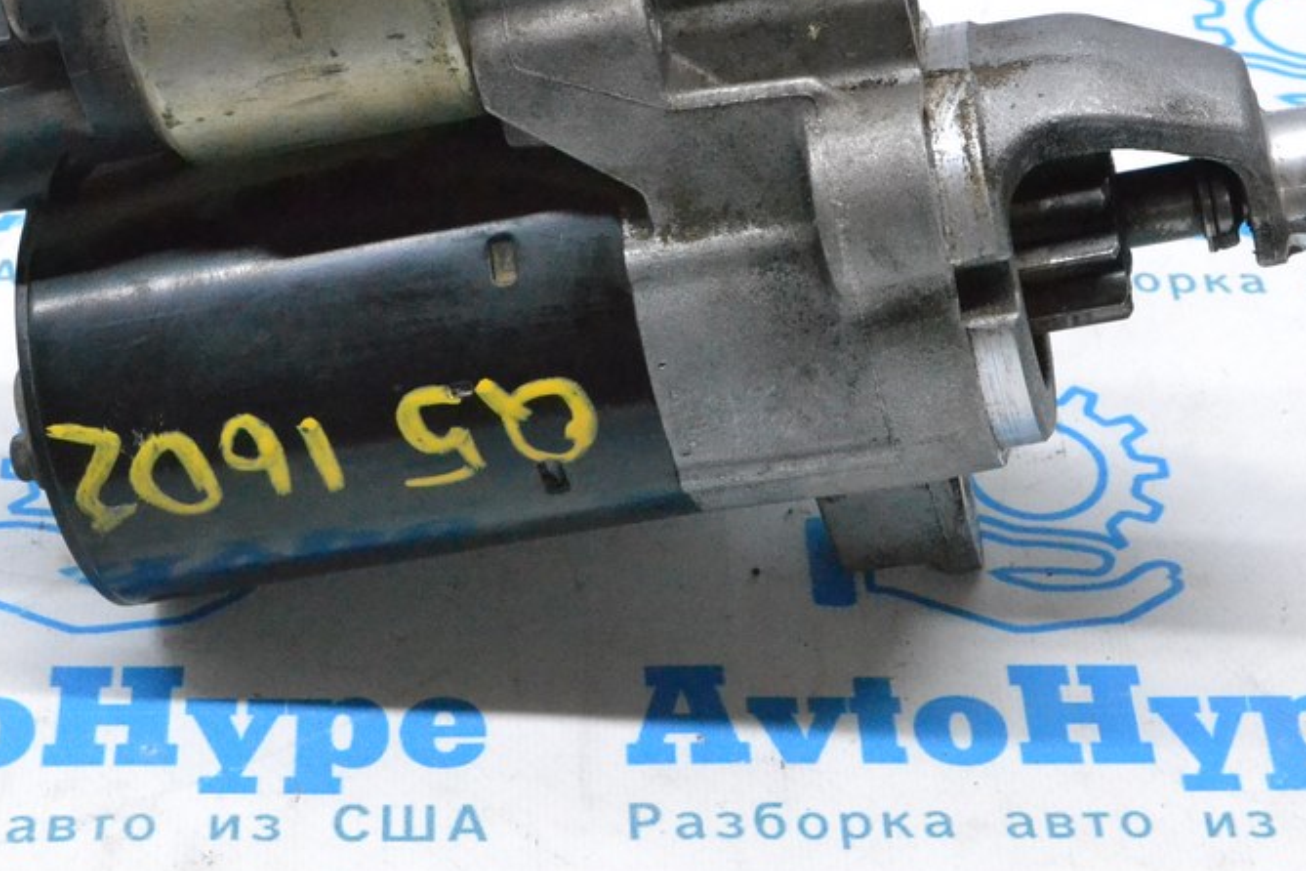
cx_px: 539
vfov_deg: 13.5
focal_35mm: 101
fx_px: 3664
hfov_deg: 20.2
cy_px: 251
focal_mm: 44
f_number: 13
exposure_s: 1/100
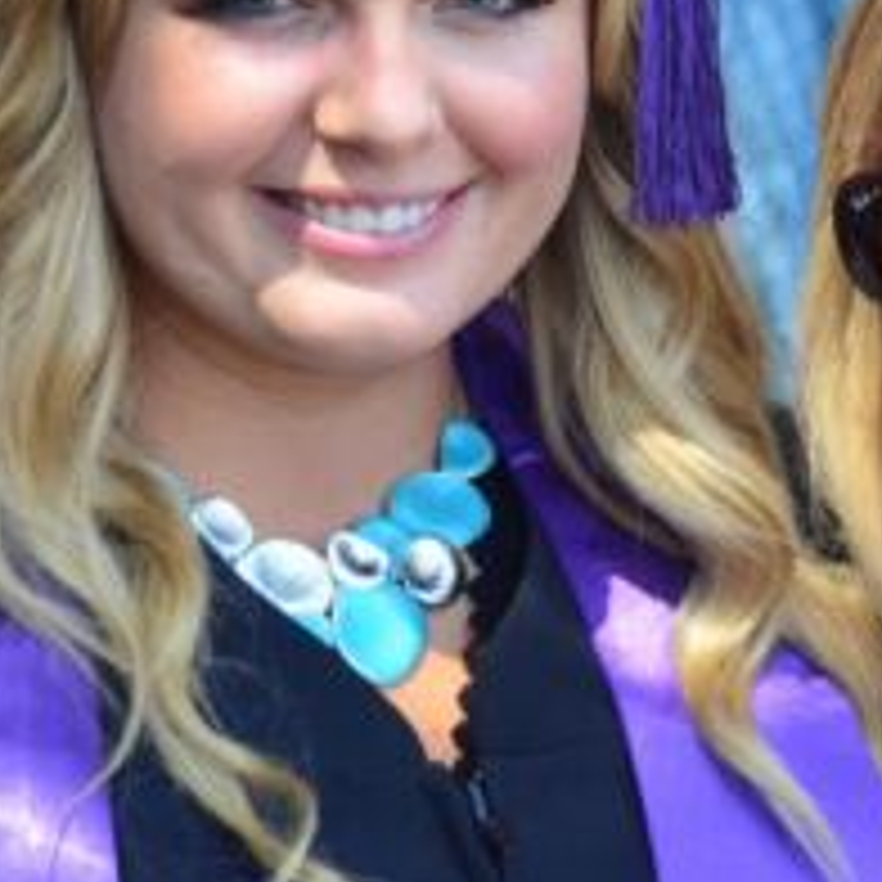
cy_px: 200
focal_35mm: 141
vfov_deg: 12.3
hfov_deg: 12.3
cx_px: 684
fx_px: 4065
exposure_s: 1/800
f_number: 5
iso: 1000
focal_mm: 34
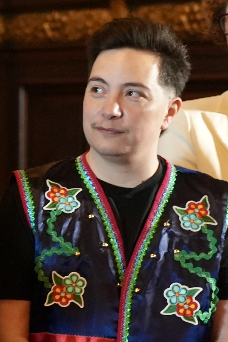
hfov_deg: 24.6
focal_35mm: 55
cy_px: 171
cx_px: 114
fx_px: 523
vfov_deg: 36.3
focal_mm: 55
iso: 2000
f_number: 2.8
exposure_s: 1/80
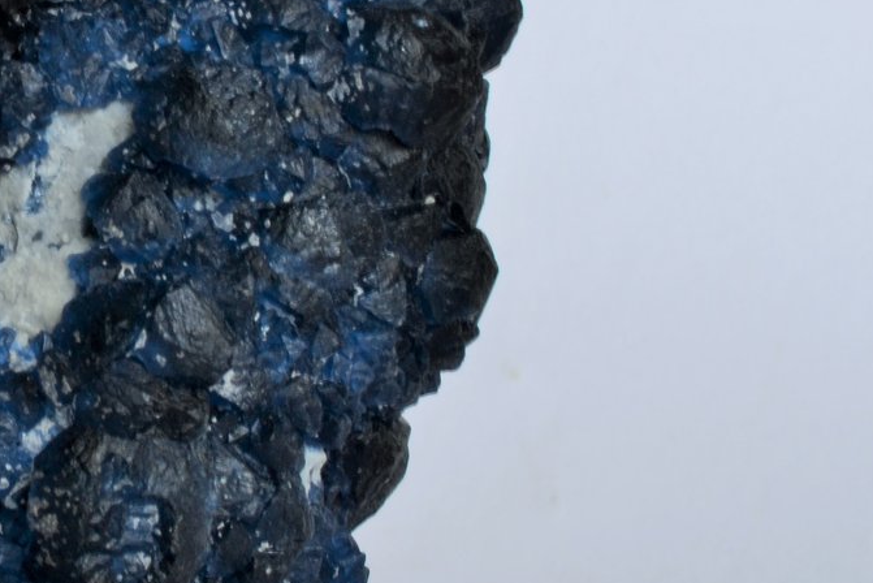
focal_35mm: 143
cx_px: 18
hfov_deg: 14.1
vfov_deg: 9.6
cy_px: 245
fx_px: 3469
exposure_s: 1/1.3
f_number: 20
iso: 100
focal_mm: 40
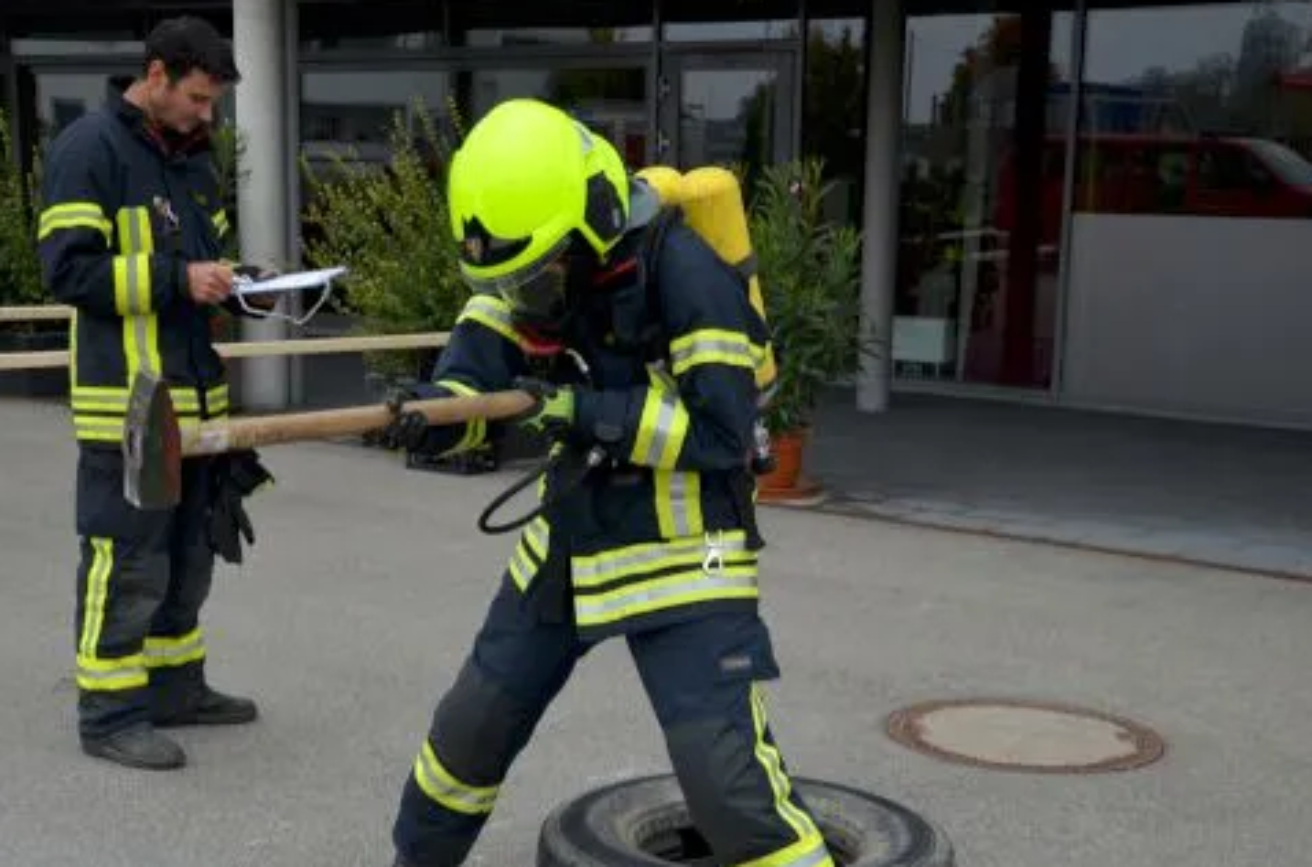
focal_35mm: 53
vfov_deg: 25.3
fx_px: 1926
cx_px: 596
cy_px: 554
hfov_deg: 37.6
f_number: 4
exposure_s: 1/1000
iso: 800
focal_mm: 26
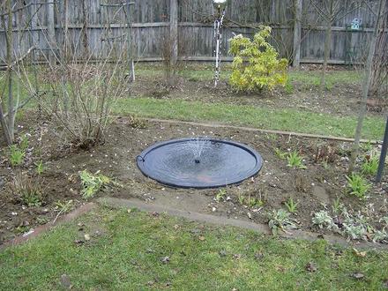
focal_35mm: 36
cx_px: 194
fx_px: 404
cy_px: 146
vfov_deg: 39.7
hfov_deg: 51.4
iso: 100
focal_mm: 6
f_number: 2.8
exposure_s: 1/436
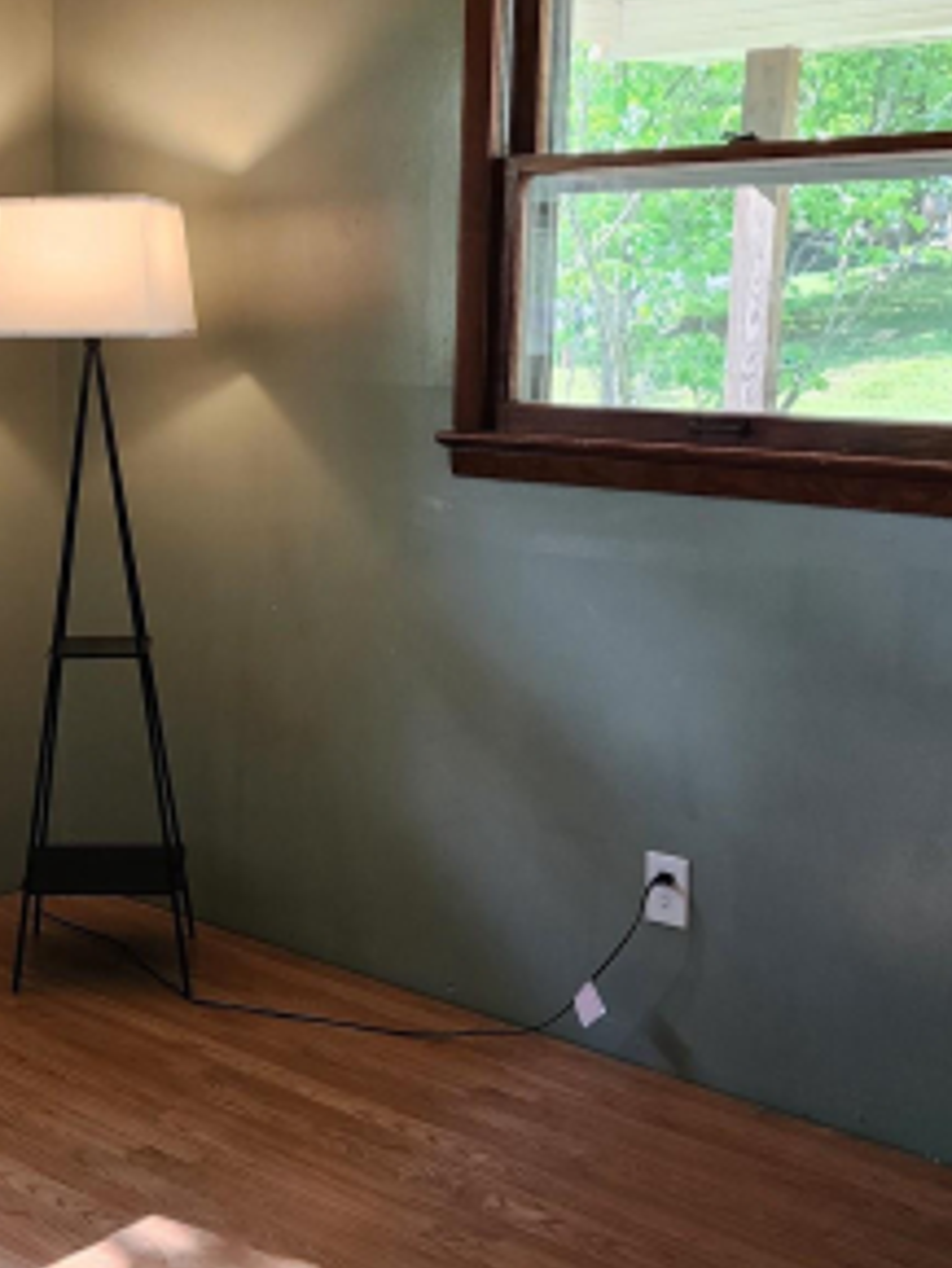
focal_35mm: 53
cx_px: 88
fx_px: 1942
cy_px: 599
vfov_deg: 36.1
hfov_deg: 26.6
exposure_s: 1/120
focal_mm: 6.4
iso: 125
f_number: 1.8
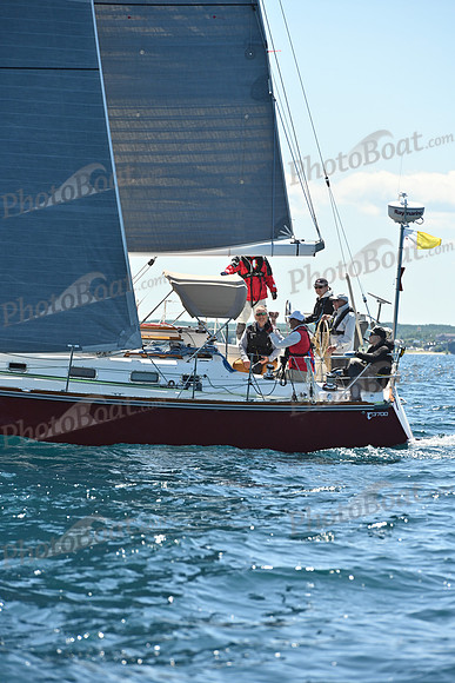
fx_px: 3789
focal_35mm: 200
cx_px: 228
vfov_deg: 10.3
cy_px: 342
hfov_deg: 6.9
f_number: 7.1
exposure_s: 1/1000
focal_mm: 200
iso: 320
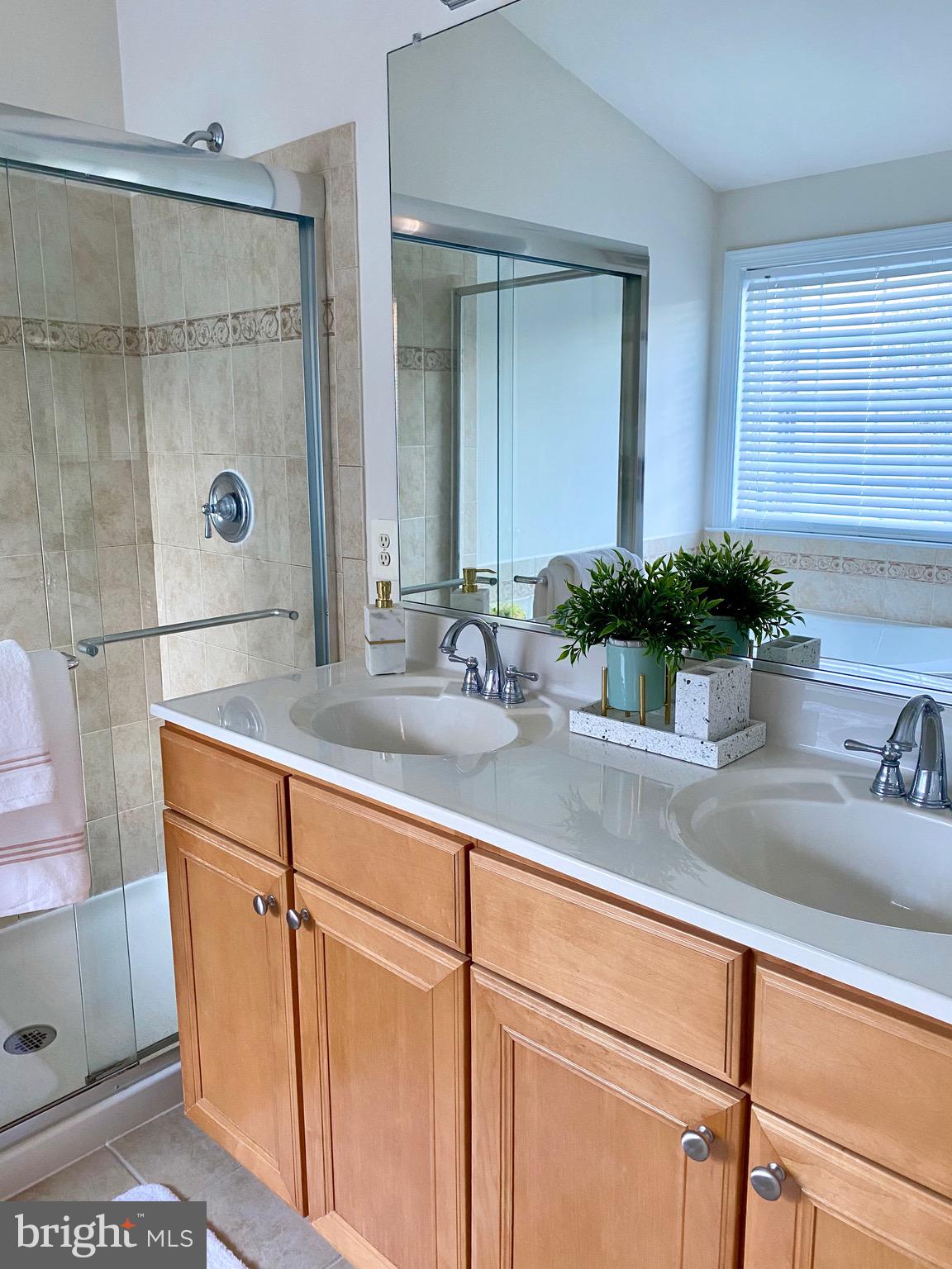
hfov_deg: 53.1
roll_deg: +0.0
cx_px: 476
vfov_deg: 67.3
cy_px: 634
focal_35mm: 26
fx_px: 953
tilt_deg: -10.1
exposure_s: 1/60
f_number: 1.8
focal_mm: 4.25
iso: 125
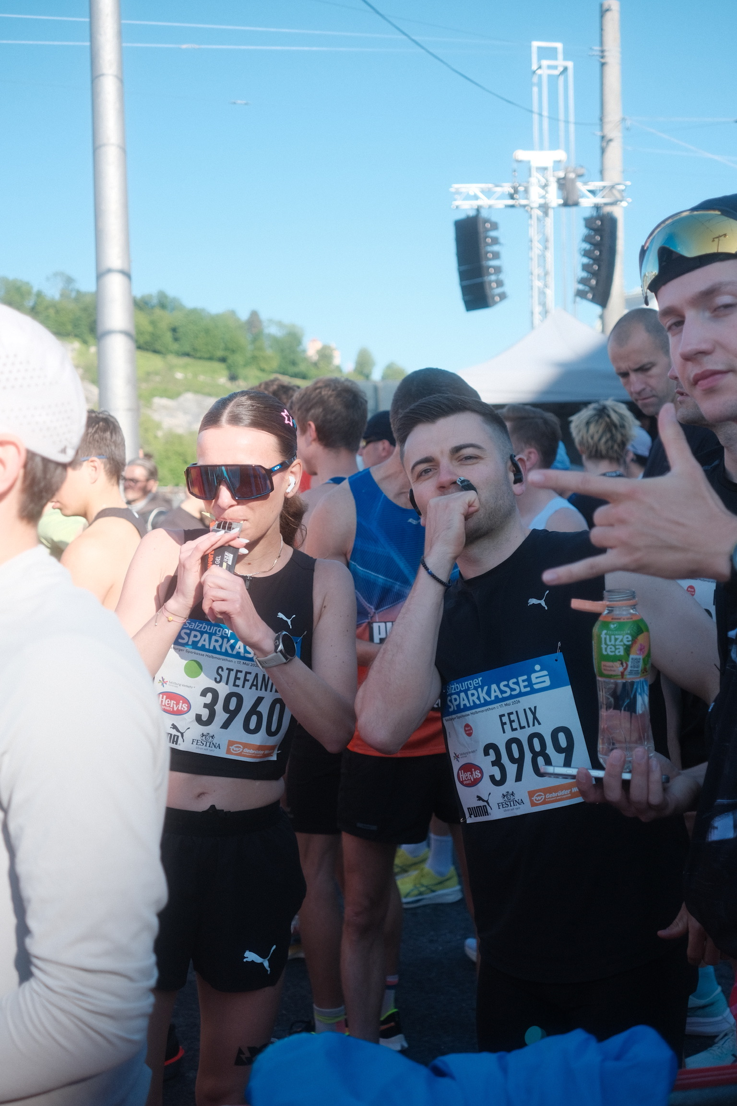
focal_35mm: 41
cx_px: 368
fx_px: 1259
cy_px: 553
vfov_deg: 47.4
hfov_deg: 32.6
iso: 320
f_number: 2.8
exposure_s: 1/1300
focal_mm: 27
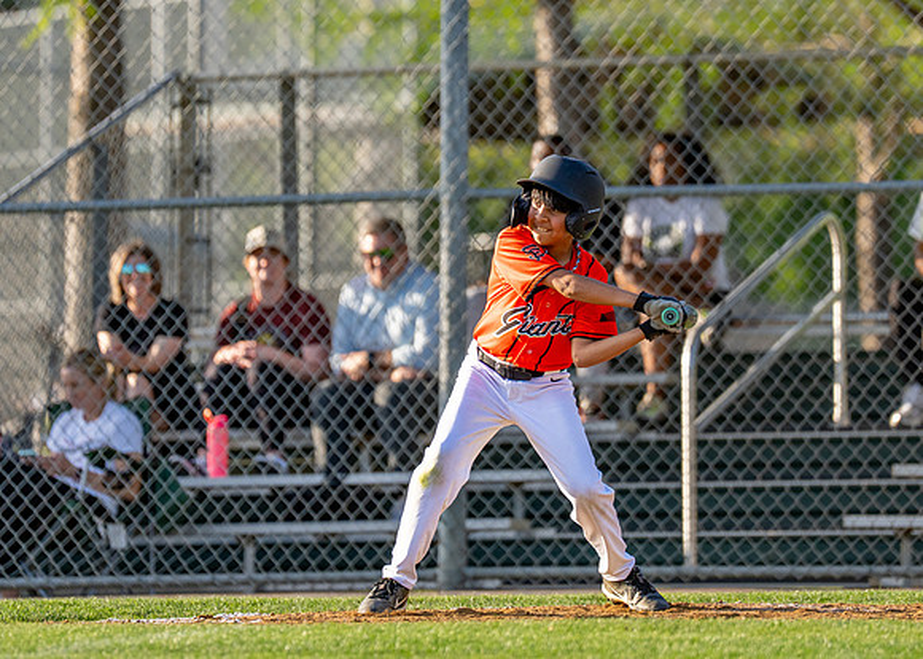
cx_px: 552
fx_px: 10049
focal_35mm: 383
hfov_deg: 5.3
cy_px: 232
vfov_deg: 3.8
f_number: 2.8
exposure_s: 1/2500
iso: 400
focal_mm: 200
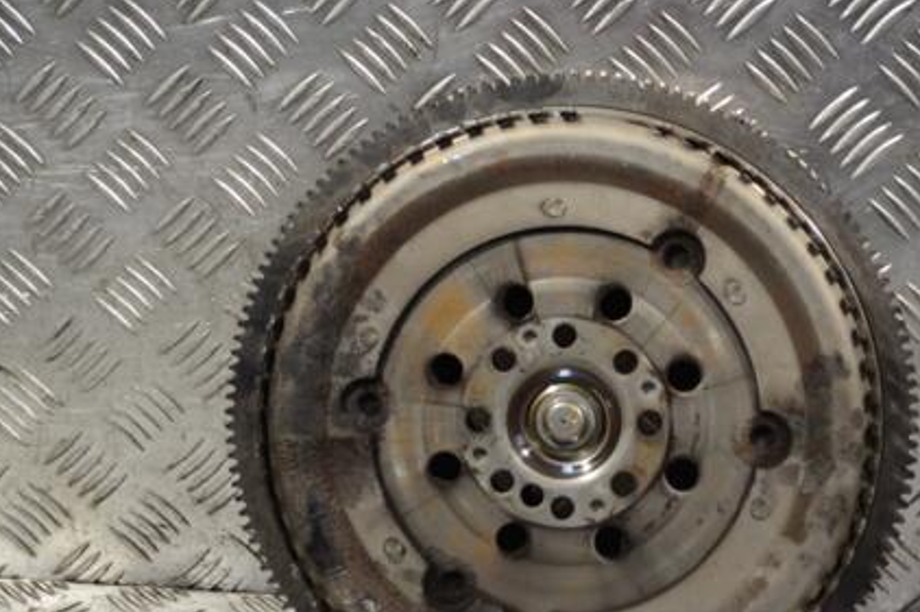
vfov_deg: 16.8
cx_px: 534
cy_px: 355
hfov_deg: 25.0
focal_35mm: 81
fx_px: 2069
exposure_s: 1/30
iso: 200
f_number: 5
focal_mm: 38
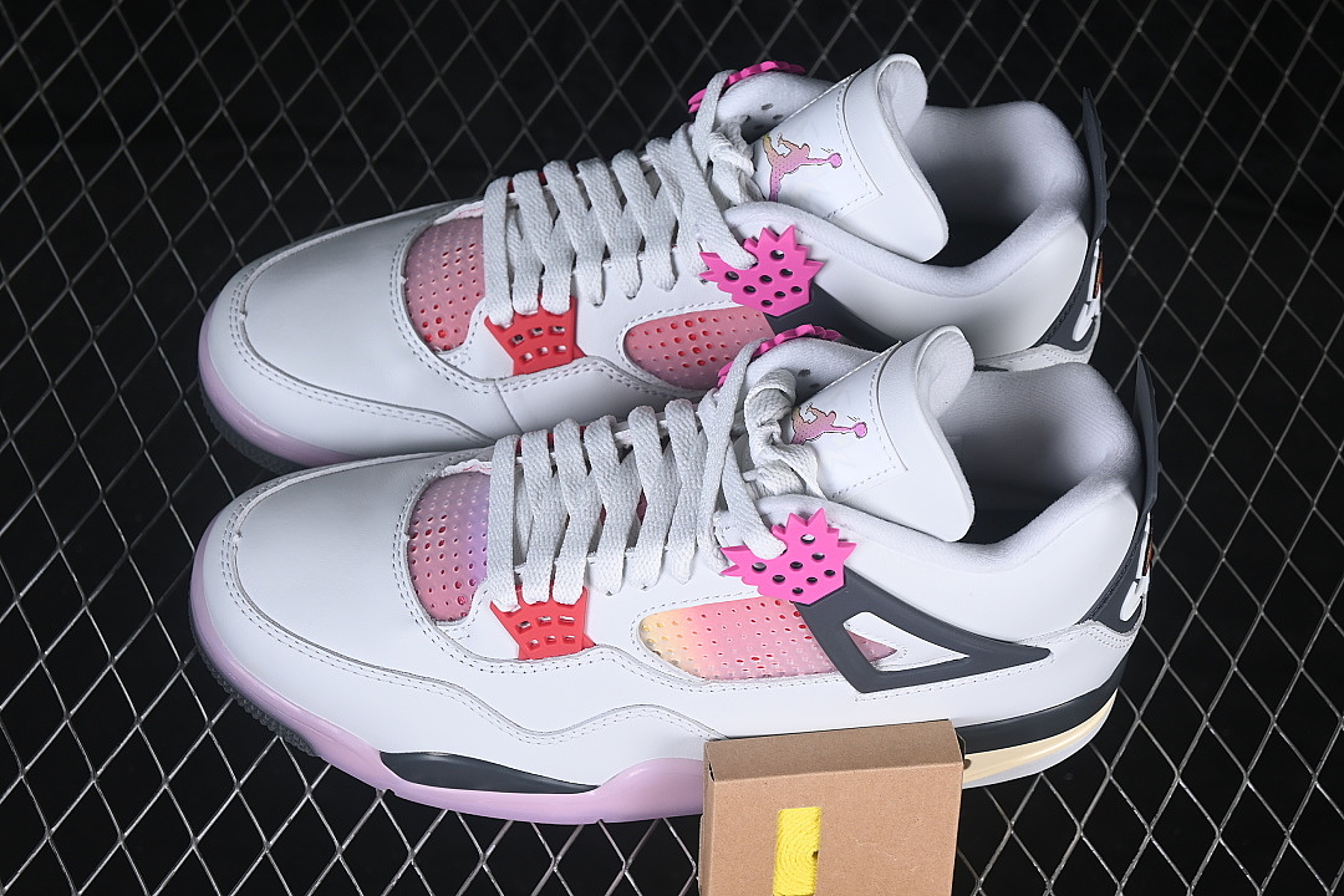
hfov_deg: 27.0
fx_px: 2800
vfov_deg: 18.2
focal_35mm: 75
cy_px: 448
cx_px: 672
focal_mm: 50
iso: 160
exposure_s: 1/80
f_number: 7.1
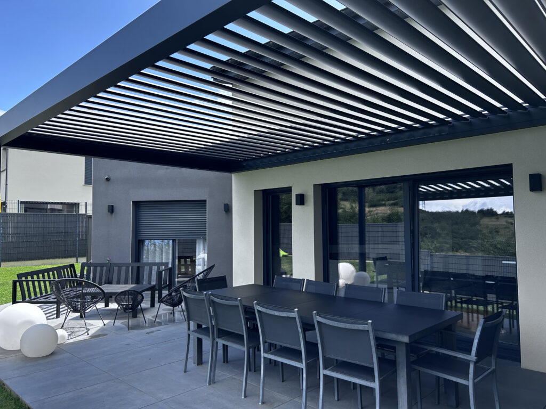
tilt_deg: +4.0
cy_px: 204
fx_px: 410
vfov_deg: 53.1
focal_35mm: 26
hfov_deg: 67.3
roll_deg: +1.3
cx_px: 273
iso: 50
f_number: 1.5
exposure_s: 1/965
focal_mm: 5.7
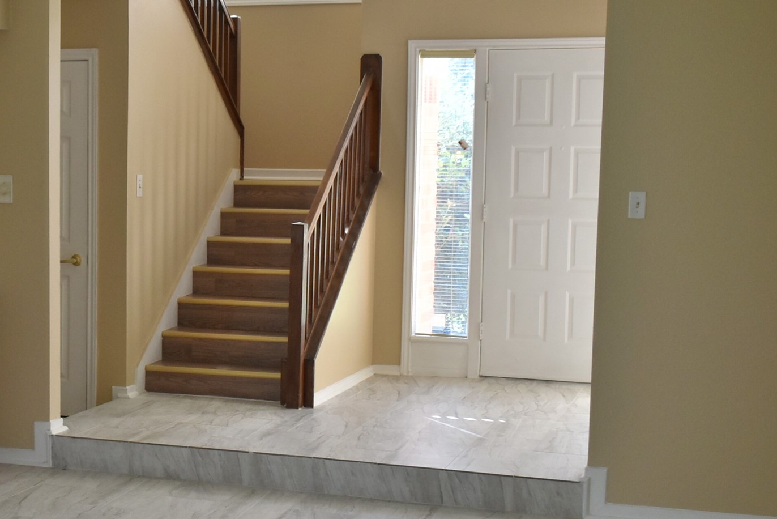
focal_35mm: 69
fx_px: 1485
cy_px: 293
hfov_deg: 28.8
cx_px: 168
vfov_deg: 19.8
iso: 640
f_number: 4.2
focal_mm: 29
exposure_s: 1/250
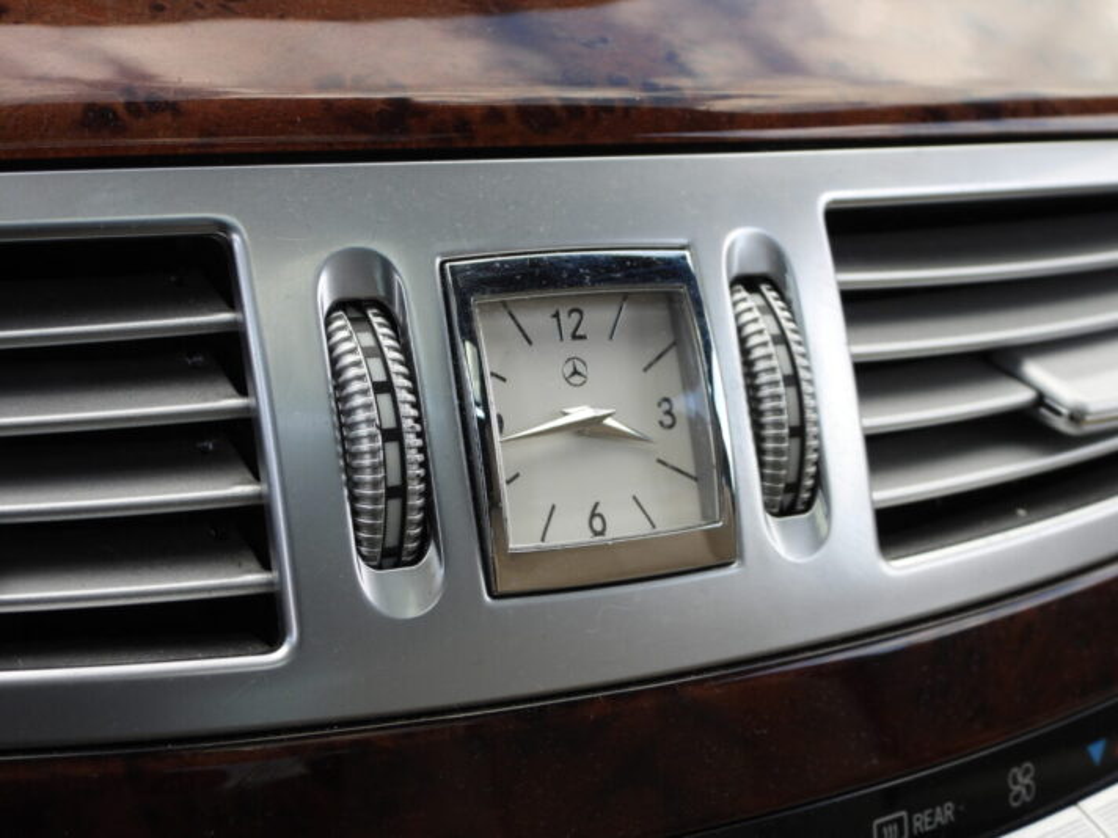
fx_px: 2099
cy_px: 419
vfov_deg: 22.6
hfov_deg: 29.8
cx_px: 559
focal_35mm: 65
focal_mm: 11.7
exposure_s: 1/320
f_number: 3.5
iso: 100
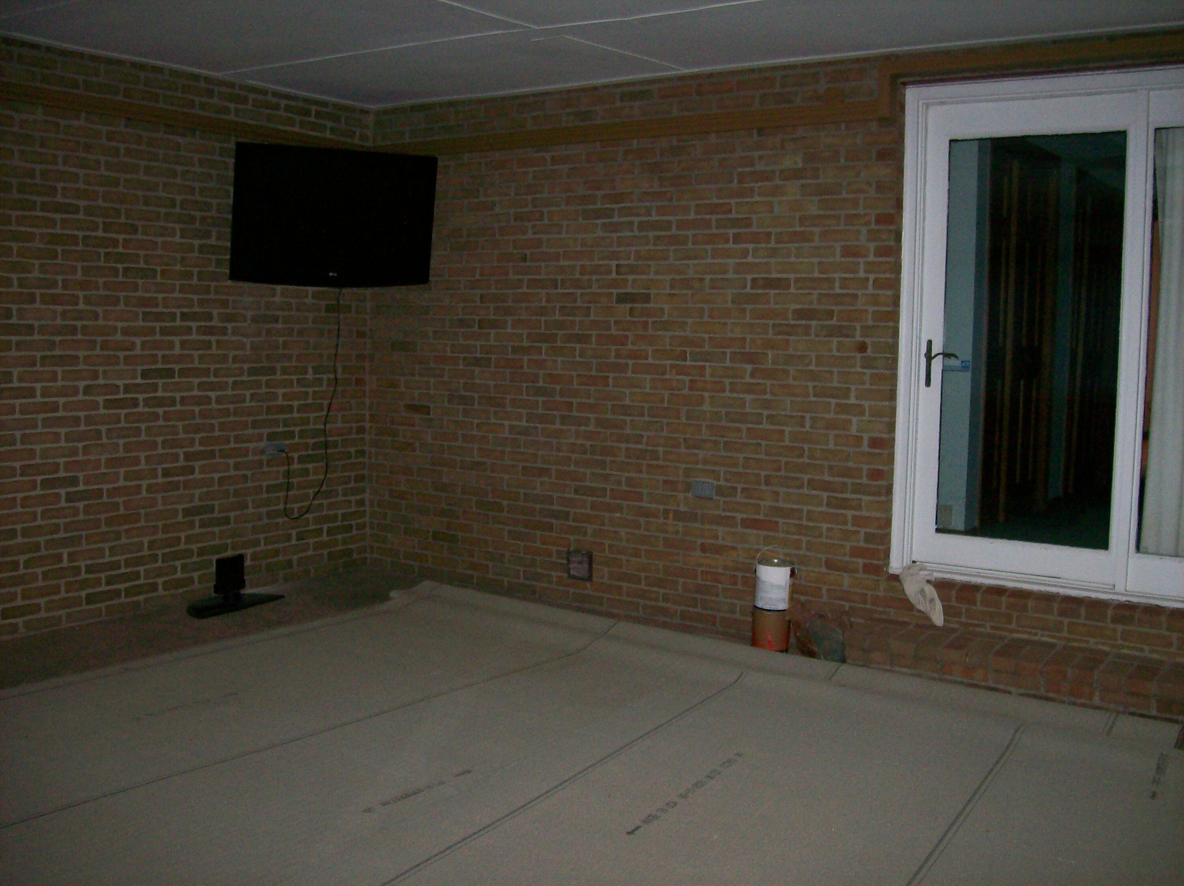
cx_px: 592
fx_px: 1230
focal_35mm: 36
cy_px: 443
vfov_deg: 39.6
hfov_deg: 51.4
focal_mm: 6
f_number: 2.7
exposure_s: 1/64
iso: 140
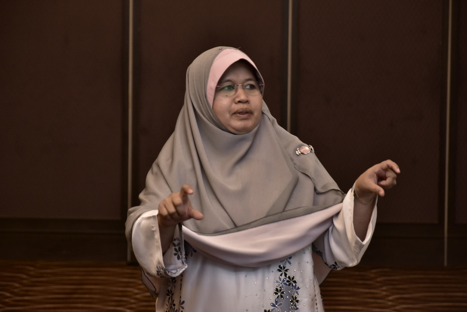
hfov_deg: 13.0
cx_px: 234
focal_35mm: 158
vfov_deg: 8.7
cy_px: 156
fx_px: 2044
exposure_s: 1/50
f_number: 6.3
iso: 1000
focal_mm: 105
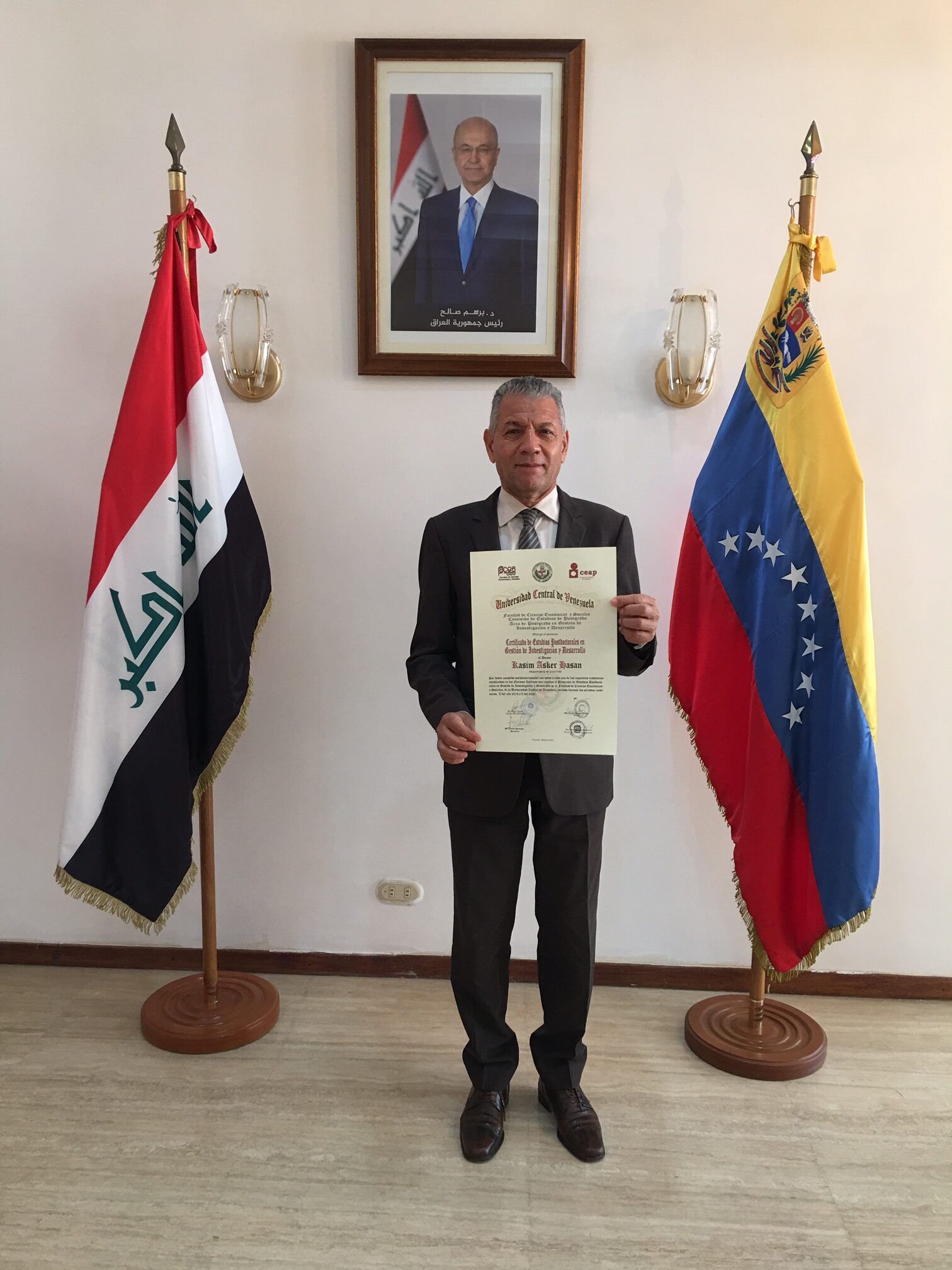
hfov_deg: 48.2
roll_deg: -1.3
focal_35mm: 29
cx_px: 476
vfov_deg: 61.7
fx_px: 1063
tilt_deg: -7.6
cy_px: 635
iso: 40
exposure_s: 1/15
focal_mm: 4.15
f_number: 2.2
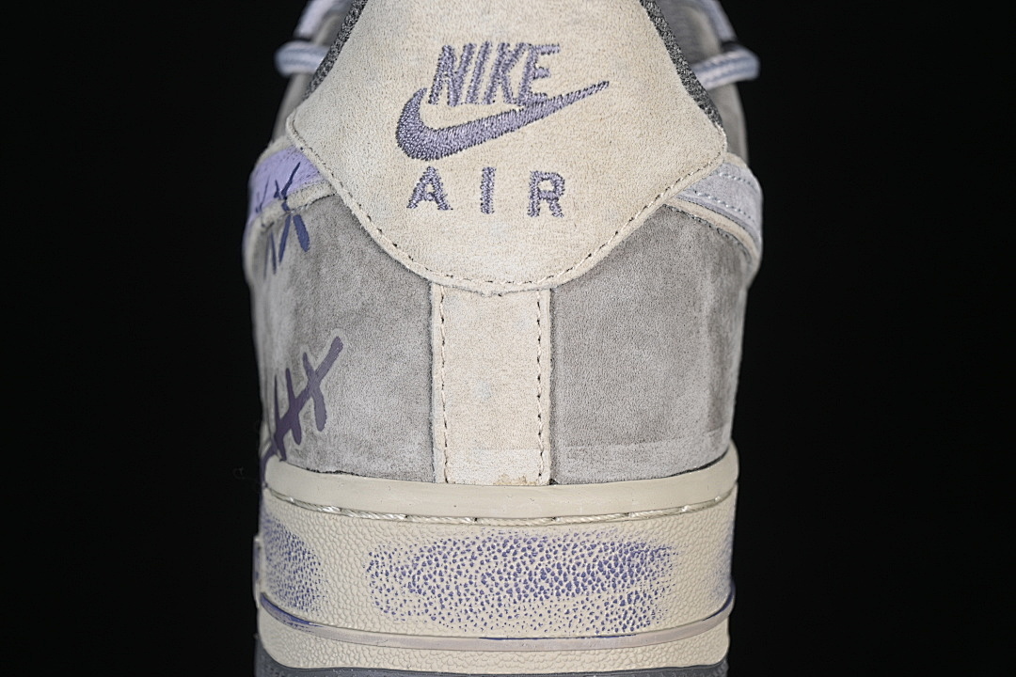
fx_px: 2117
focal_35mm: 75
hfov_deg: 27.0
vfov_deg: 18.2
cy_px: 338
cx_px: 508
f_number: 6.3
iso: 160
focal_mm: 50
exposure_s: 1/60
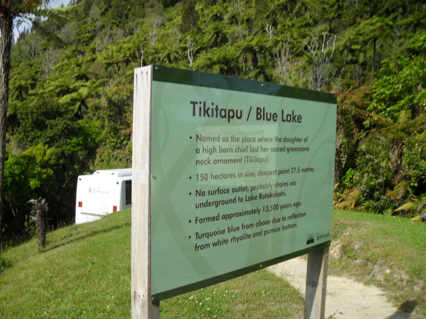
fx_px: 431
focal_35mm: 35
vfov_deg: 40.7
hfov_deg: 52.6
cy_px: 160
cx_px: 213
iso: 100
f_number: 8.9
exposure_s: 1/180
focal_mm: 6.2
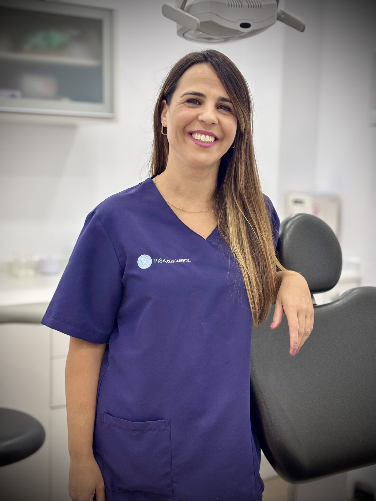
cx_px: 188
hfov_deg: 28.0
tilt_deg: -6.7
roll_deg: -1.6
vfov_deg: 36.8
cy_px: 250
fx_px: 753
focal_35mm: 52
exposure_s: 1/50
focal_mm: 5.96
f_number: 1.6
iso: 50
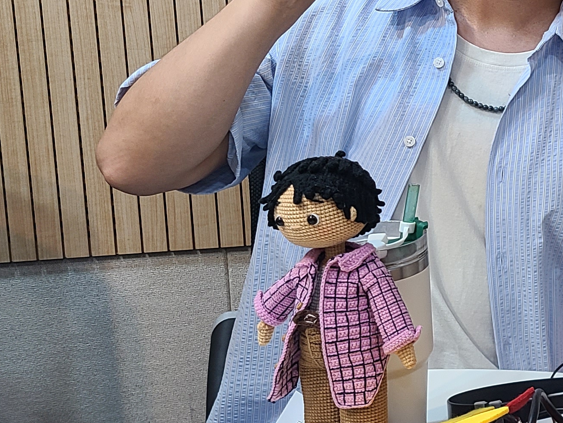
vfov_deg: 18.0
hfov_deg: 21.6
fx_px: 1301
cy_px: 10
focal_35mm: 80
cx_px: 771
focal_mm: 5.4
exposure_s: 1/60
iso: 80
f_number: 1.8
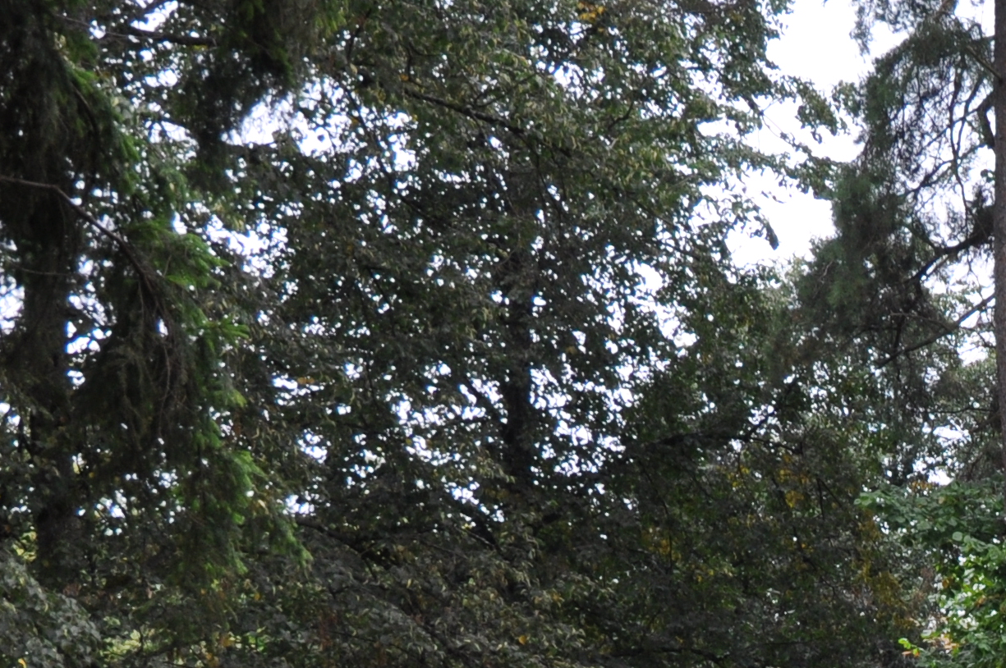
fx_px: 2931
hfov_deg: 17.8
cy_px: 1094
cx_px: 1411
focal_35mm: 105
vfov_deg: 12.2
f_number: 5.6
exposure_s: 1/125
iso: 400
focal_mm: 20
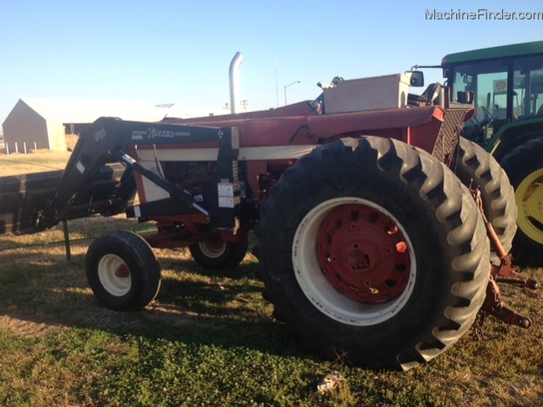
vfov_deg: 40.7
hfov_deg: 52.6
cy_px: 204
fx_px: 549
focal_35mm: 35
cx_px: 272
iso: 64
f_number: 2.4
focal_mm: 4.28
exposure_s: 1/541
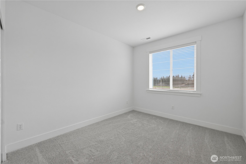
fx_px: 102
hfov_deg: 100.4
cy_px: 82
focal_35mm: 15
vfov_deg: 77.3
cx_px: 123
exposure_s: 1/40
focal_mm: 15
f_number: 7.1
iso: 100
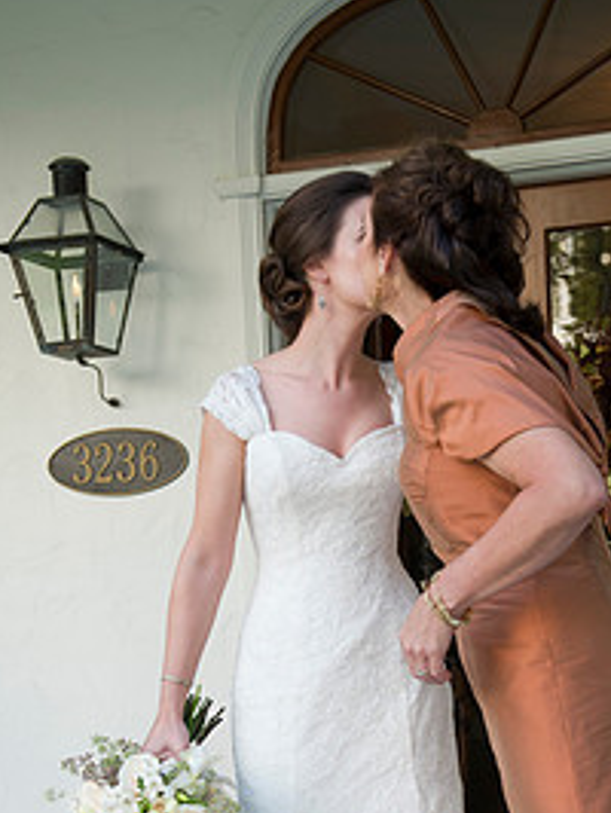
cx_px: 417
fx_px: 1715
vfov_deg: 26.2
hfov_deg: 20.1
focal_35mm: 73
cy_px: 642
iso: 500
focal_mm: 45
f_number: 5
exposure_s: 1/80
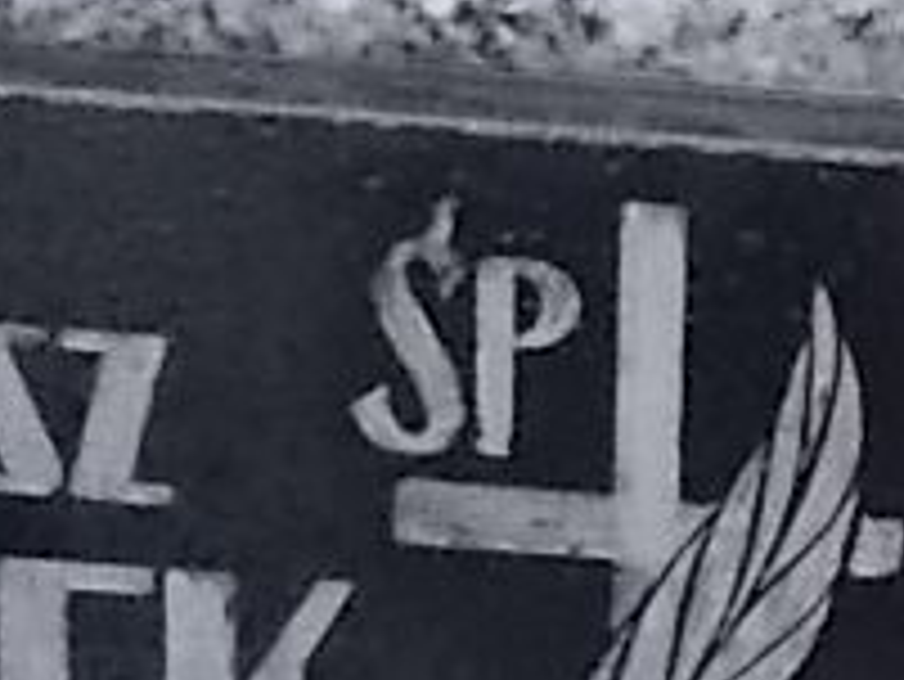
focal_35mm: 207
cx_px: 1736
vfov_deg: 7.2
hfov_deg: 9.0
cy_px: 621
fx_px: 5409
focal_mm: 4.6
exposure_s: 1/125
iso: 400
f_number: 3.2
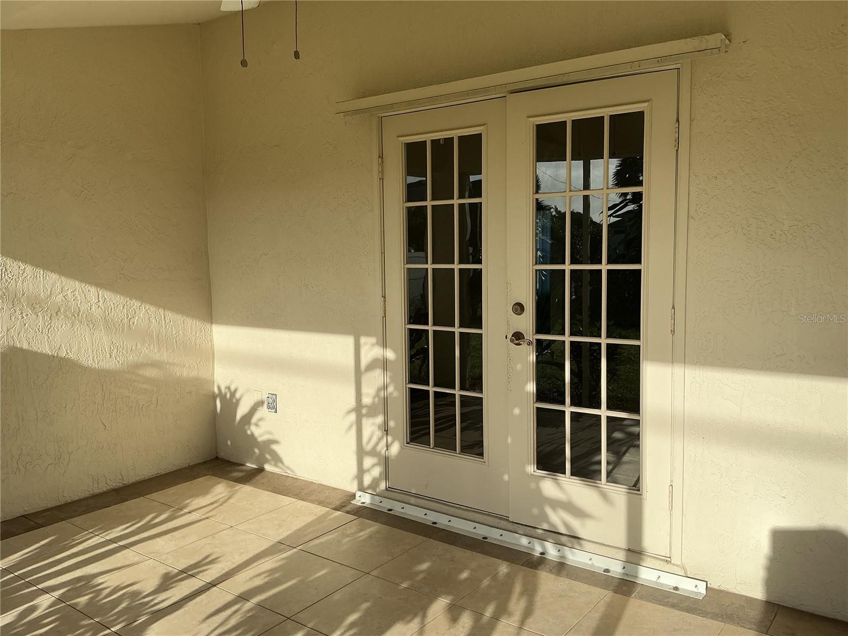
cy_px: 318
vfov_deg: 48.2
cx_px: 424
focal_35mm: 29
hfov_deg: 61.7
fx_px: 710
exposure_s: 1/1412
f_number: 1.8
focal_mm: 3
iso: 25
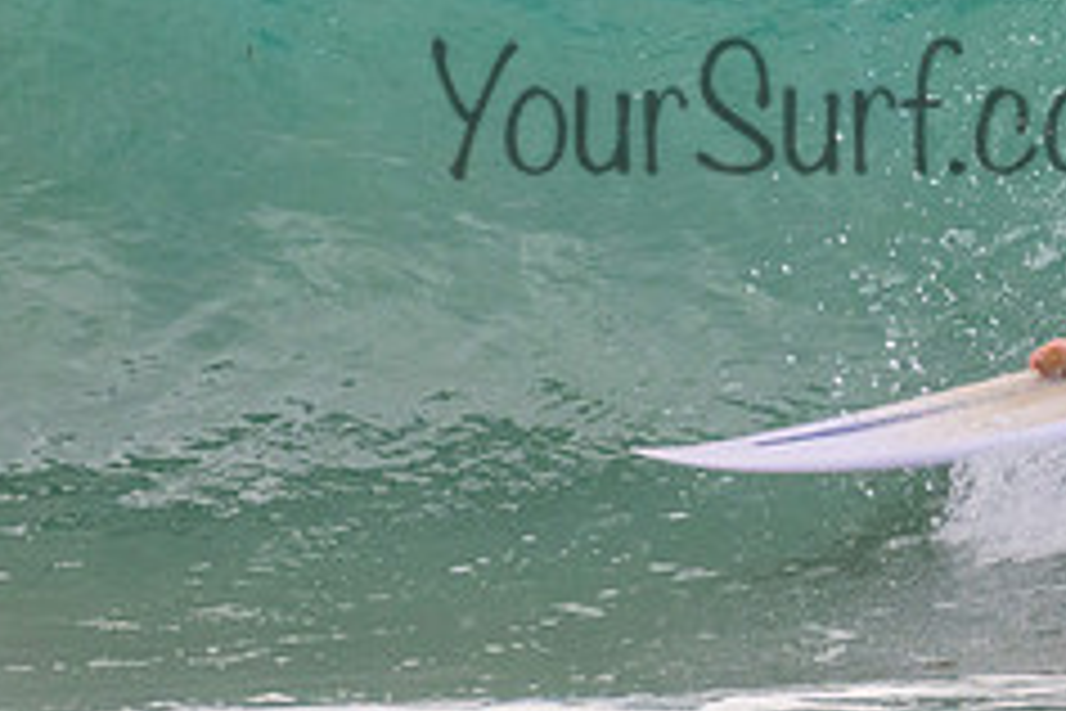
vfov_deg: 0.7
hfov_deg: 1.1
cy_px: 70
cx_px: 895
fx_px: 57885
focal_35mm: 1955
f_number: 13
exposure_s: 1/2000
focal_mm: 800
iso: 2200
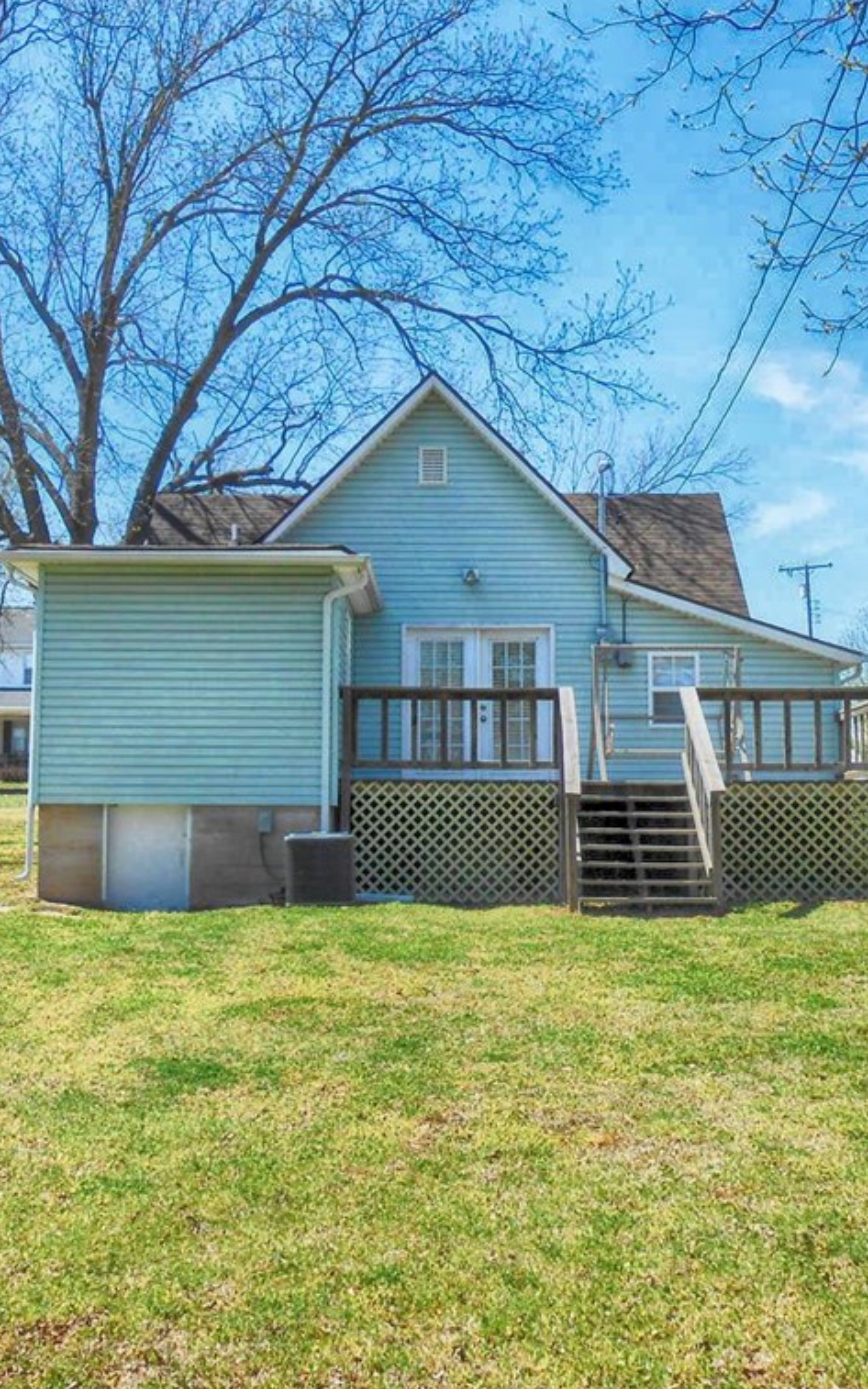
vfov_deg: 46.2
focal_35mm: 43
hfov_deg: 29.9
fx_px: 1628
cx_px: 415
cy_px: 690
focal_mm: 5.3
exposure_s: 1/800
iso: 80
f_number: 3.8
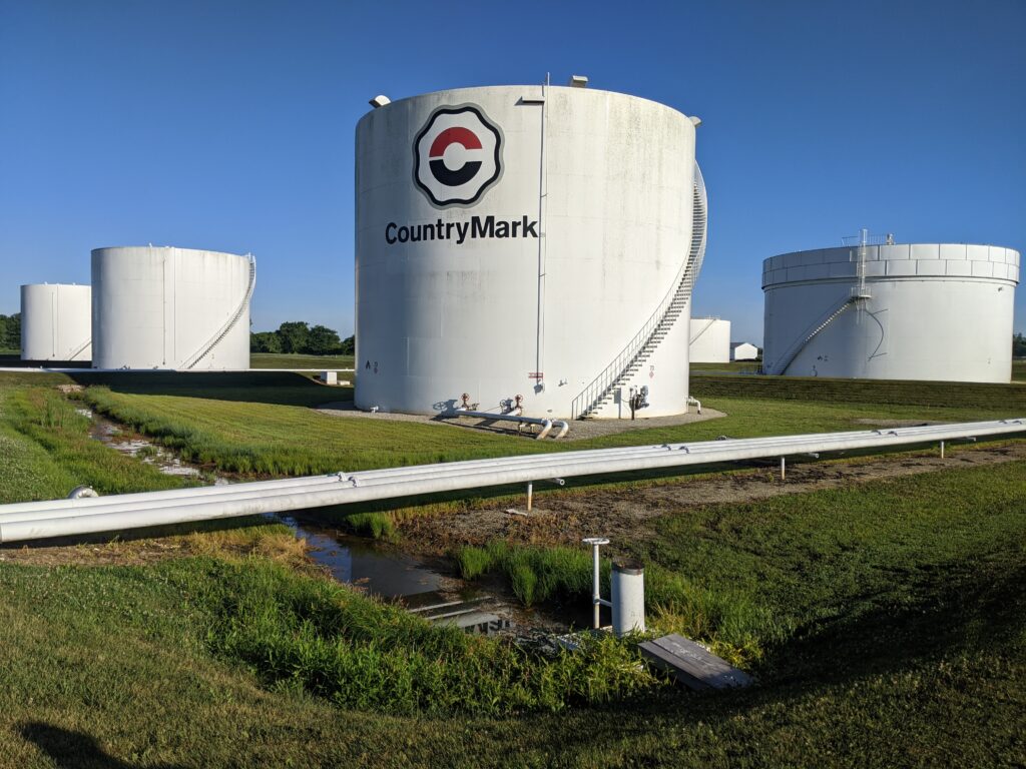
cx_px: 513
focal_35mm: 27
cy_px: 384
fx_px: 800
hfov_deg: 65.3
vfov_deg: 51.4
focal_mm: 4.44
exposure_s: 1/5882
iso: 71
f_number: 1.8
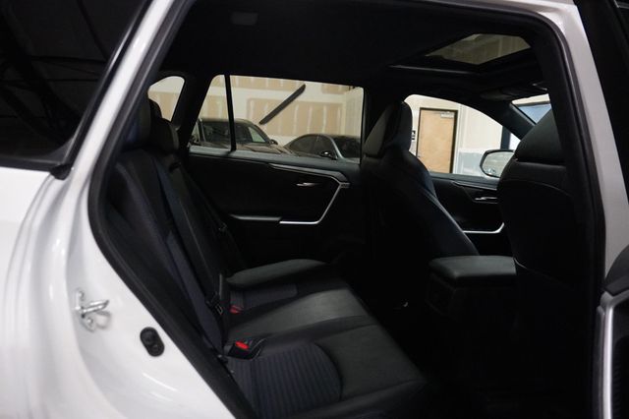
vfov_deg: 47.9
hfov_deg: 67.4
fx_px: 471
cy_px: 210
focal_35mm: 27
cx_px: 314
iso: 6400
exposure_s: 1/125
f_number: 3.5
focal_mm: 18
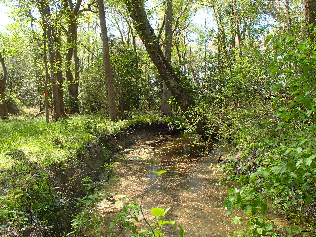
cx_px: 158
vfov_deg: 49.7
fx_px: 256
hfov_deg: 63.4
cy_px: 118
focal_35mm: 28
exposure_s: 1/125
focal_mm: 5
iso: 100
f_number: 3.9
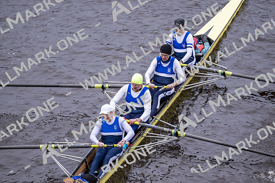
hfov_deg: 6.9
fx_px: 2290
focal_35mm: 300
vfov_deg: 4.6
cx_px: 138
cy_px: 92
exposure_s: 1/2000
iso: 2200
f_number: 2.8
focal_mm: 200
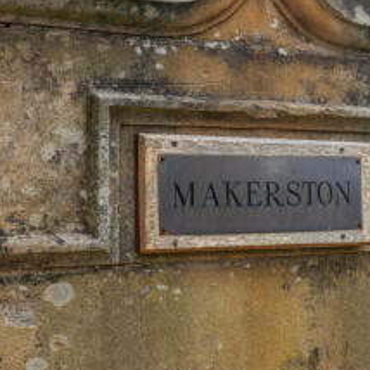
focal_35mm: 66
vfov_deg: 26.1
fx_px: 798
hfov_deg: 26.0
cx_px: 244
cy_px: 172
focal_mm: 35
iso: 200
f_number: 8
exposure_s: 1/100
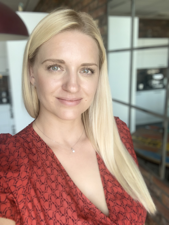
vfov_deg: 56.8
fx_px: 208
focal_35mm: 32
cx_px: 84
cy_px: 112
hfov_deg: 44.2
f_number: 2.2
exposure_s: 1/118
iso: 64
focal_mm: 2.87
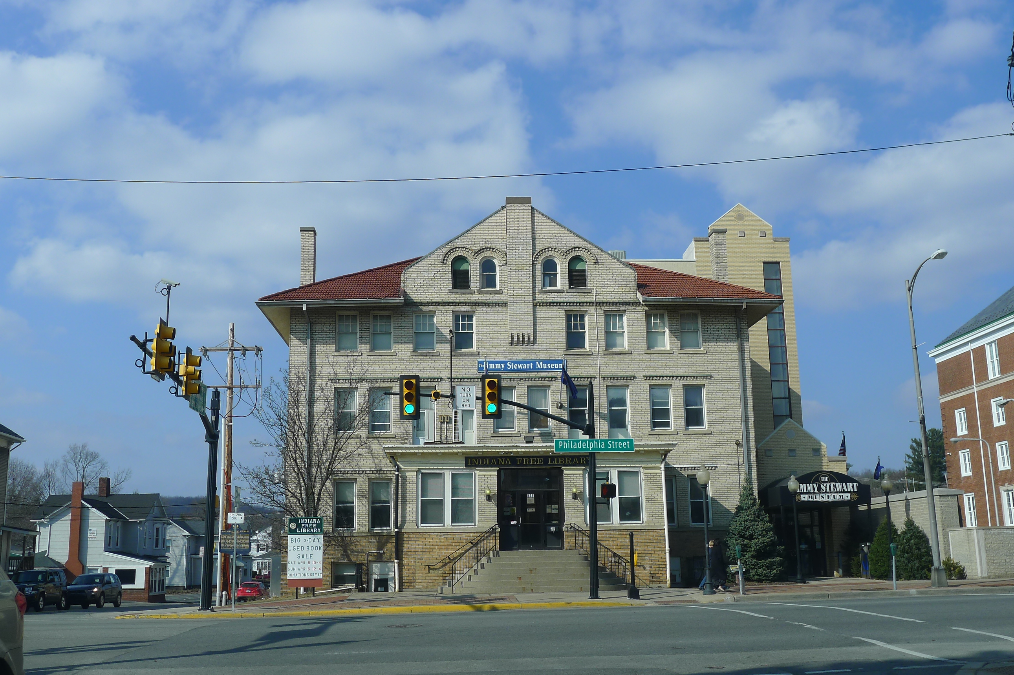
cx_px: 510
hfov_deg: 53.2
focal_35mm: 36
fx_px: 1013
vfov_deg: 36.8
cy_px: 342
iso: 80
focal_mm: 7.5
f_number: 4
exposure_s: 1/640
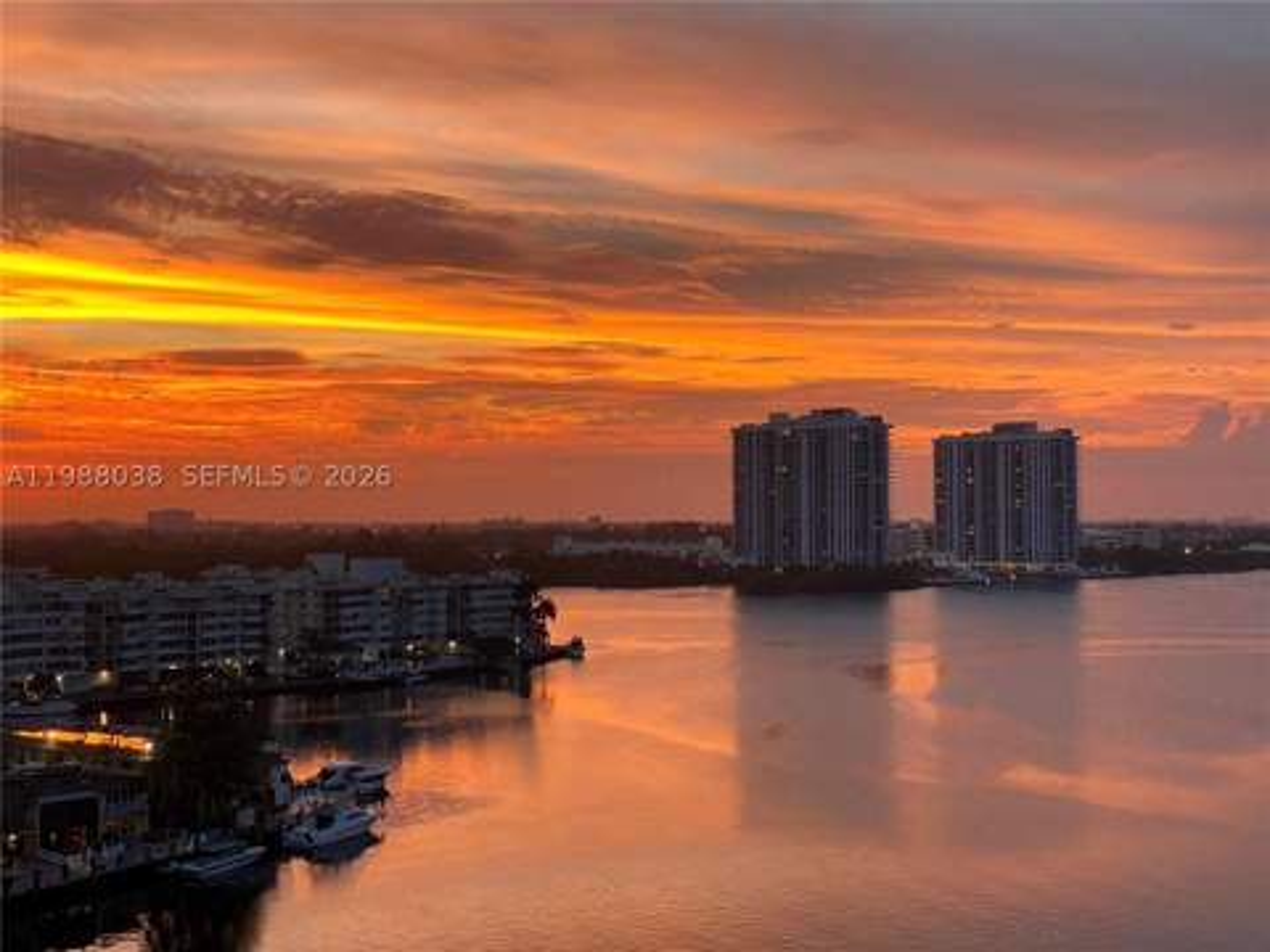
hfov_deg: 36.8
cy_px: 476
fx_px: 1908
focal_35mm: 52
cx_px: 635
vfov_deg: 28.0
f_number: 2
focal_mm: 6
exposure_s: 1/122
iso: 125
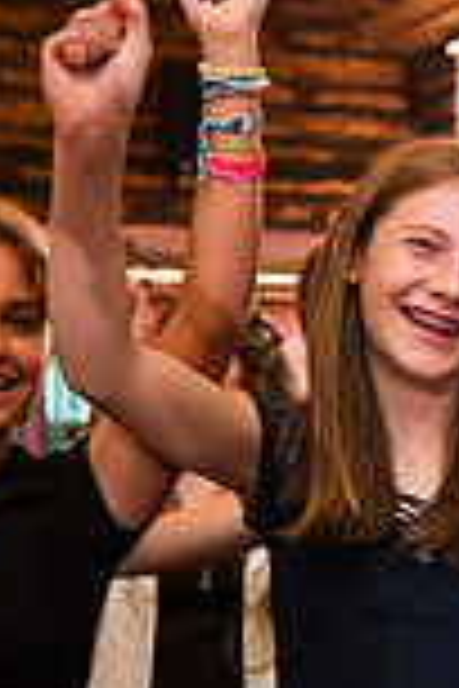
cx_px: 387
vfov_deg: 19.8
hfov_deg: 13.3
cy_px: 576
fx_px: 1951
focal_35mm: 102
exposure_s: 1/125
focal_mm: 27
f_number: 3.2
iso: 1250
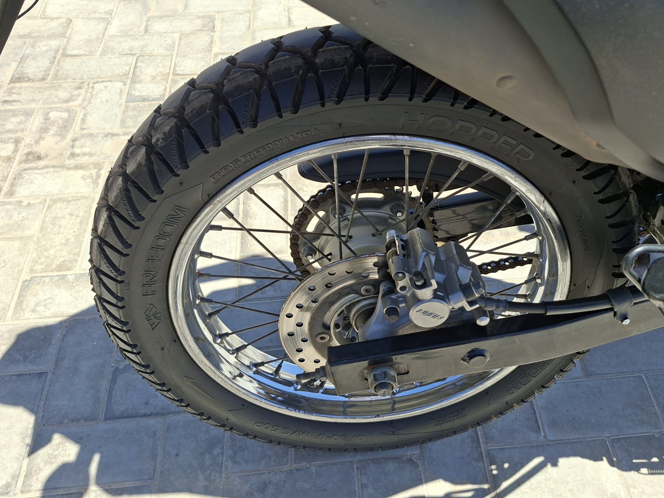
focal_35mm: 27
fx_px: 518
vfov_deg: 51.4
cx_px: 375
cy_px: 243
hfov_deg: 65.1
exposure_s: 1/1672
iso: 50
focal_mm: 5.54
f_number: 1.8
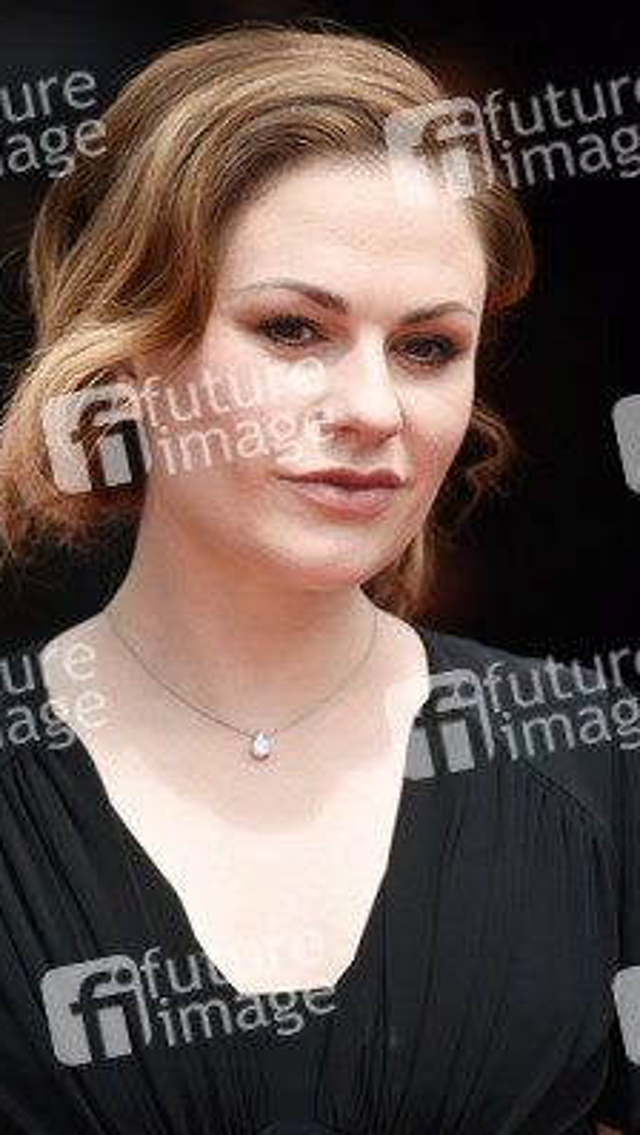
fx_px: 9511
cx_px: 271
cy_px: 569
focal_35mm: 316
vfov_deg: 6.8
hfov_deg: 3.9
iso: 400
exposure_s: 1/2500
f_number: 3.2
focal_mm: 200
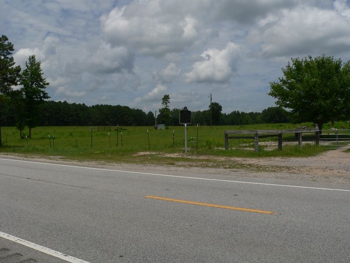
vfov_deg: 39.7
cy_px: 132
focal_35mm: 36
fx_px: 364
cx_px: 175
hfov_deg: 51.4
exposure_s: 1/1000
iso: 80
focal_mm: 6
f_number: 5.6
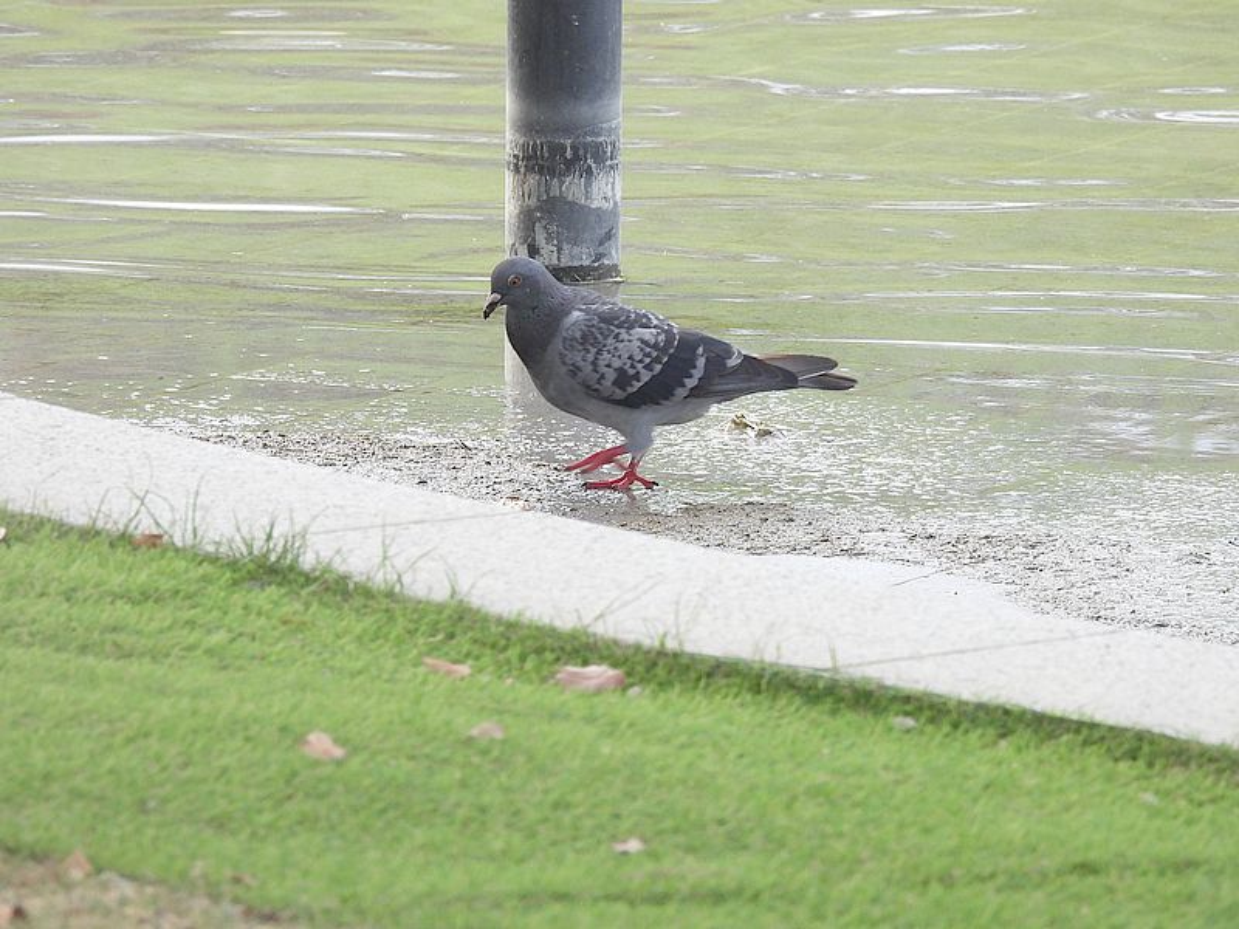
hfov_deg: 3.6
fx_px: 19686
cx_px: 620
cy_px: 464
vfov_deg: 2.7
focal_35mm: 550
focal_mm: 98.1
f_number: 5
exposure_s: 1/200
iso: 400
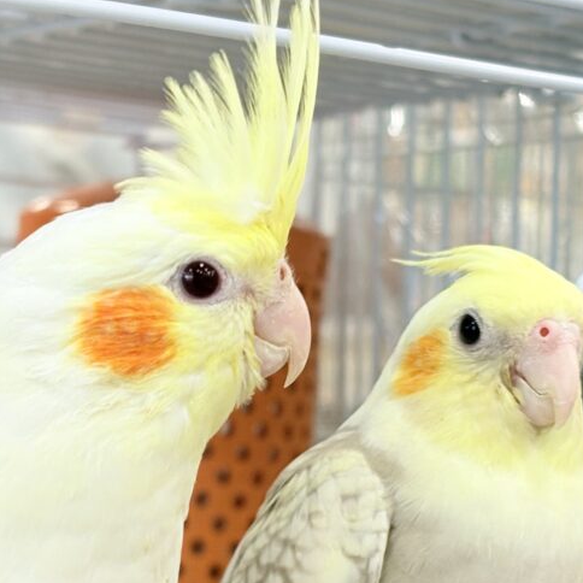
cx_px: 430
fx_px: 2172
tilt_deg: -1.2
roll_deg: -1.0
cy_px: 435
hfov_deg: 15.2
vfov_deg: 15.2
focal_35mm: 114
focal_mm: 5.96
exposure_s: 1/50
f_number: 1.6
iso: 32
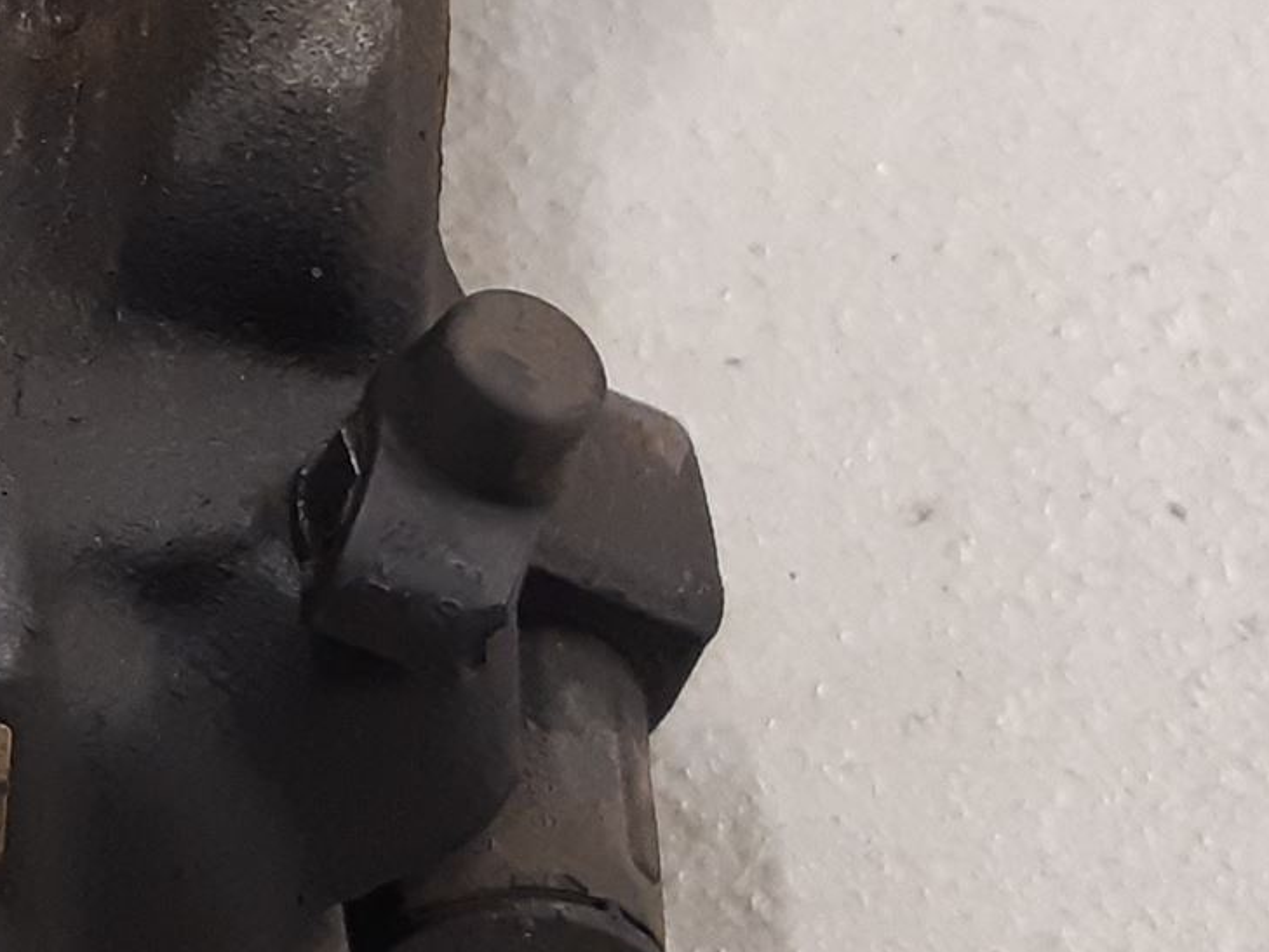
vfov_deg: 19.8
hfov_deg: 24.5
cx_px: -188
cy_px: 75
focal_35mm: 73
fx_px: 2677
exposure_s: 1/50
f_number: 1.7
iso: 160
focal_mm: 3.93
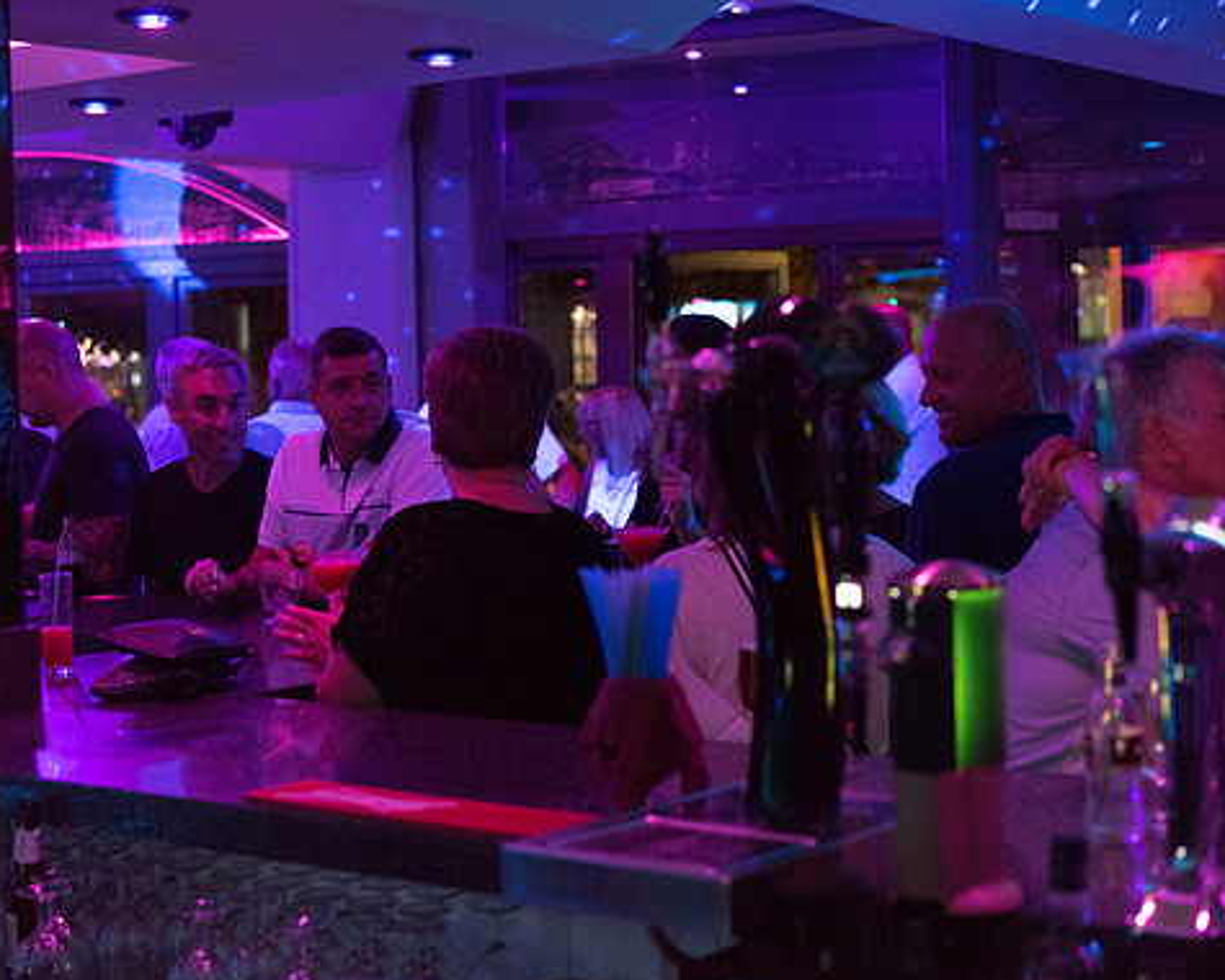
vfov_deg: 24.2
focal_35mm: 63
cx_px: 573
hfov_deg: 30.0
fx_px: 2284
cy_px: 496
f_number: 3.2
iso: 6400
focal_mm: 55
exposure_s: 1/60
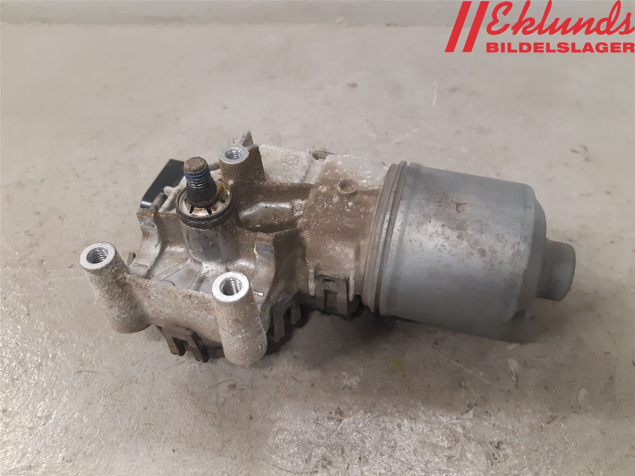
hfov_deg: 67.3
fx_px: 477
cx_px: 318
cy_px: 238
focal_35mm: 26
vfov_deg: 53.1
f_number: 1.7
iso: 250
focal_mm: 3.93
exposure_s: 1/50
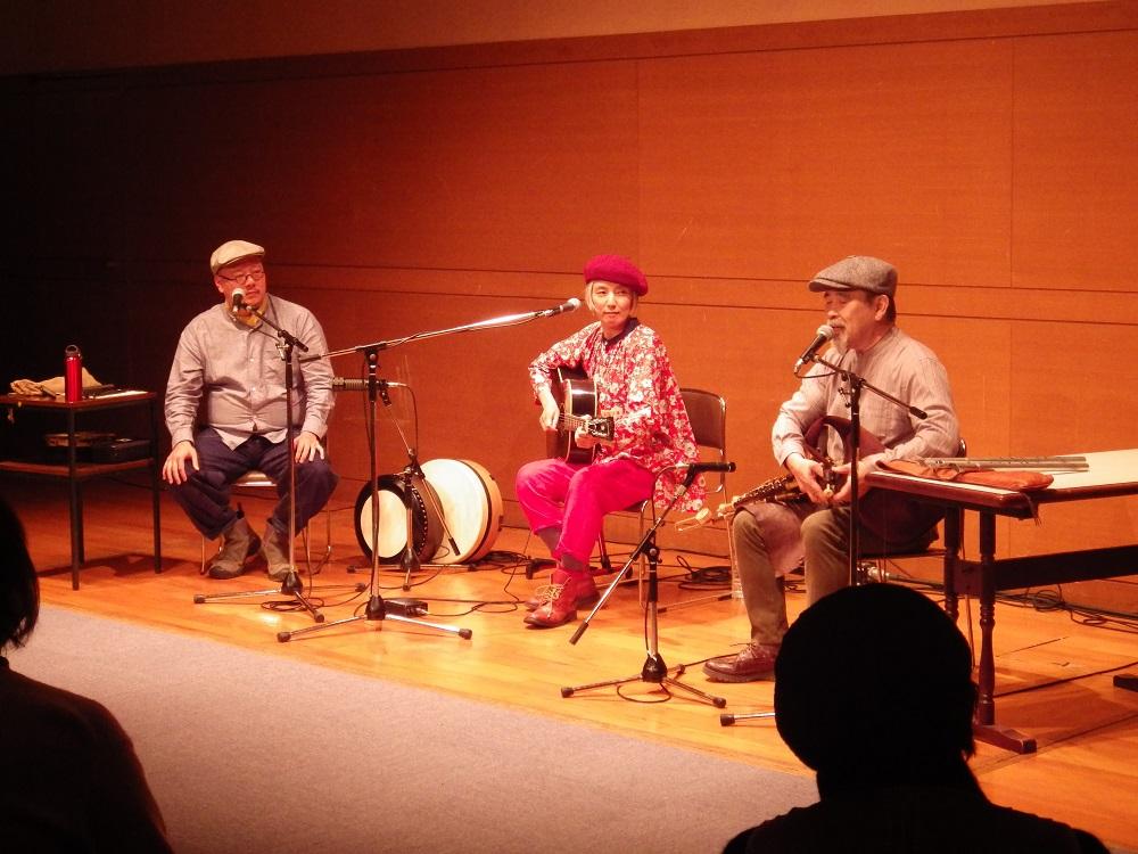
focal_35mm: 71
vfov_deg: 20.7
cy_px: 427
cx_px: 569
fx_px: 2334
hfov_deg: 27.4
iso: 640
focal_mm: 12.8
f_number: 4.2
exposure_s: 1/60
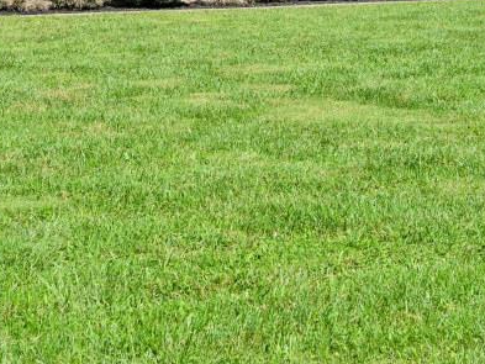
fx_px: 1542
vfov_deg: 13.0
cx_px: 336
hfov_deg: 17.8
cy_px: -105
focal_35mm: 110
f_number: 7.1
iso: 100
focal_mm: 30
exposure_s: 1/400
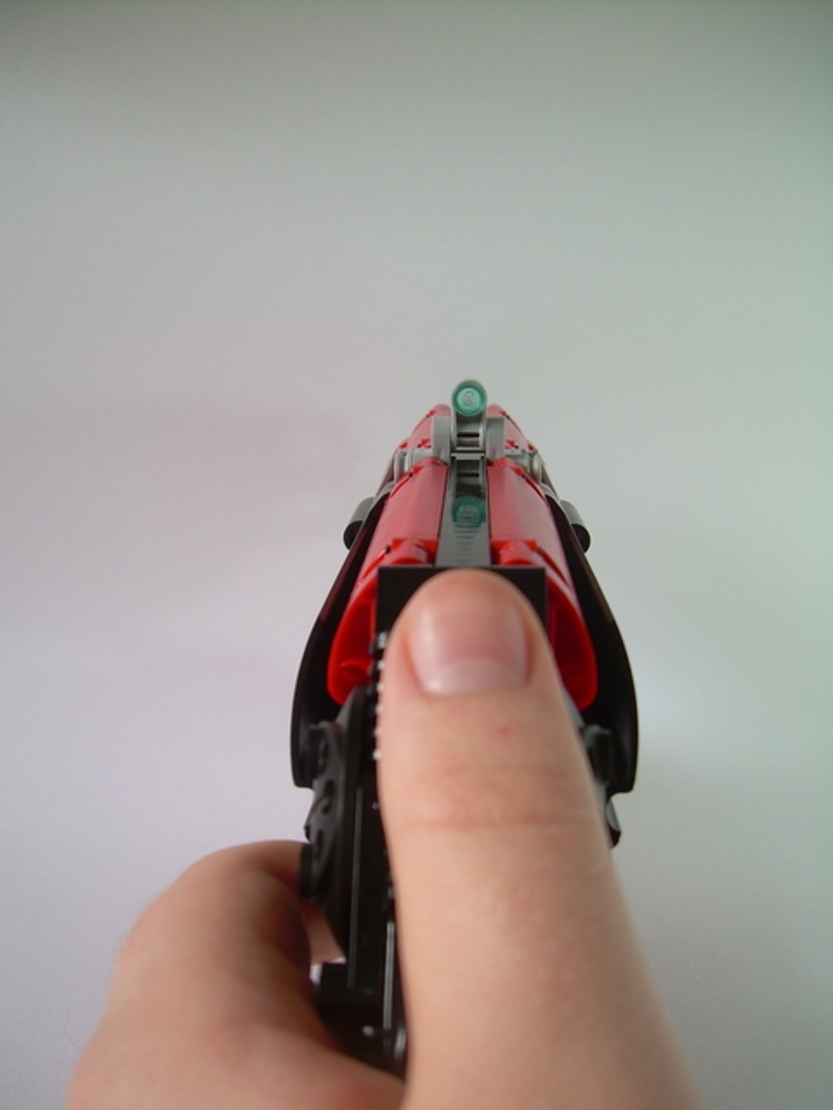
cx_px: 416
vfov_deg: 49.0
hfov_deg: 37.7
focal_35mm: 38
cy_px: 555
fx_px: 1219
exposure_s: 1/65.4
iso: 50
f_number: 2.8
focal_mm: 6.3
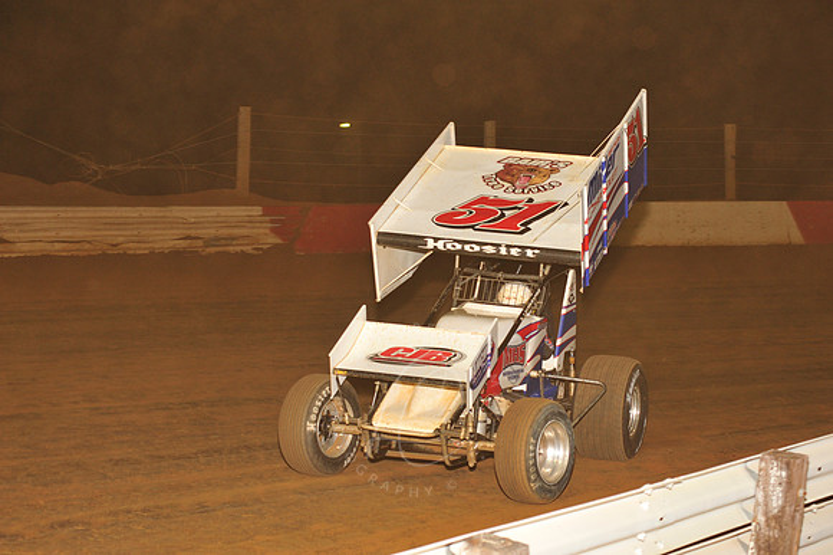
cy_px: 278
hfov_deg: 23.7
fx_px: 1989
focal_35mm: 86
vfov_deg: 15.9
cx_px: 416
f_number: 6.3
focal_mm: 86
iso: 1000
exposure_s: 1/250
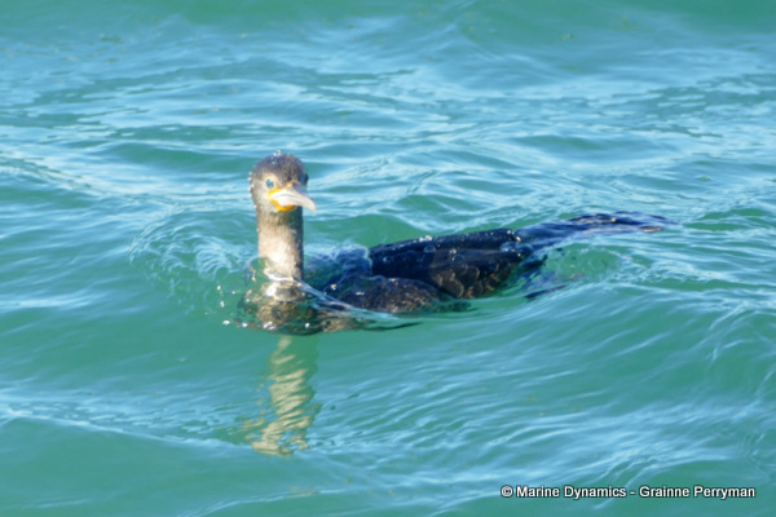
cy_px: 258
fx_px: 8816
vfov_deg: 3.4
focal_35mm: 409
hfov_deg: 5.0
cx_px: 388
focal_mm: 146
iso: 125
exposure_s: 1/500
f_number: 4
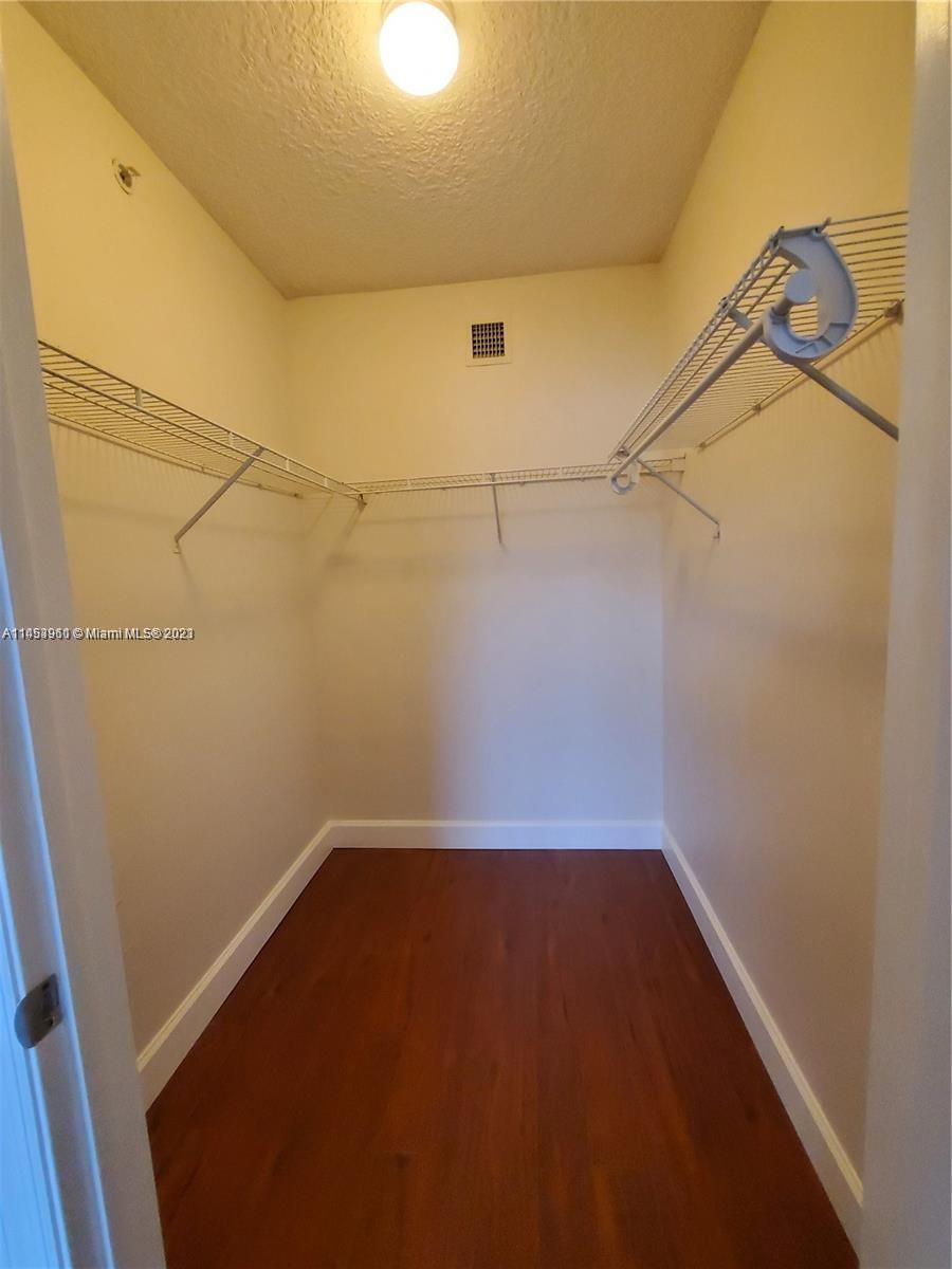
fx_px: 477
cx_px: 476
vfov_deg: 106.2
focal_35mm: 13
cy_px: 634
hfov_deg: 89.9
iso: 500
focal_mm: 1.8
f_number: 2.2
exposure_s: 1/59
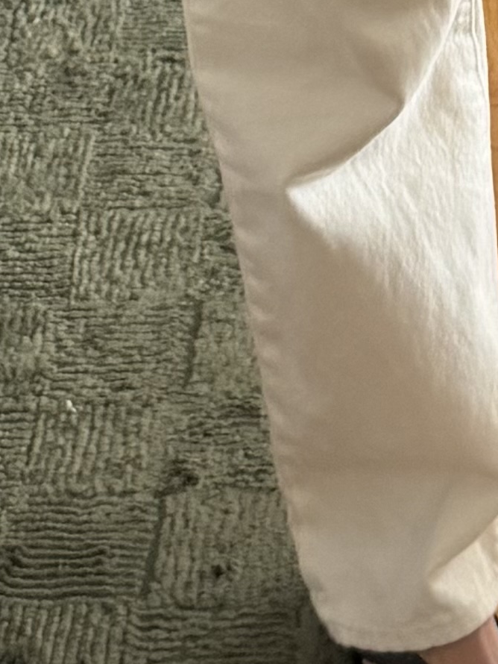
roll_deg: -0.8
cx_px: 570
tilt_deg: -29.8
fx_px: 2953
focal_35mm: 154
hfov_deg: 9.5
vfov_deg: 11.5
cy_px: -689
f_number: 1.78
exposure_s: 1/60
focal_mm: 6.76
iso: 250
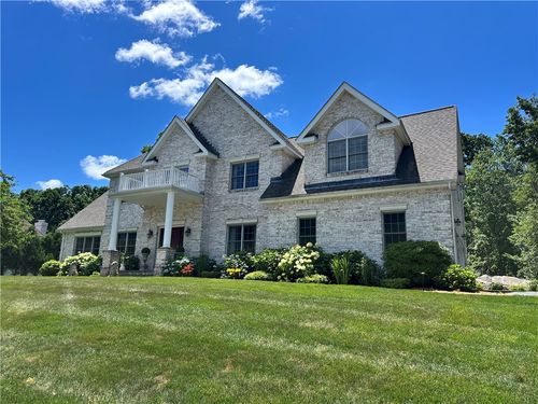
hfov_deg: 71.6
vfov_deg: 56.8
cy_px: 202
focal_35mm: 24
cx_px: 269
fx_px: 373
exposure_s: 1/3356
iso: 80
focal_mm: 6.86
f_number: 1.78
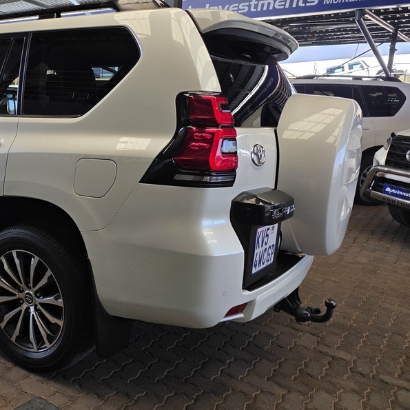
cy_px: 179
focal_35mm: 35
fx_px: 469
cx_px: 76
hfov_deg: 44.7
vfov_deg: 47.1
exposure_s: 1/359
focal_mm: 6.25
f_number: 1.7
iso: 40
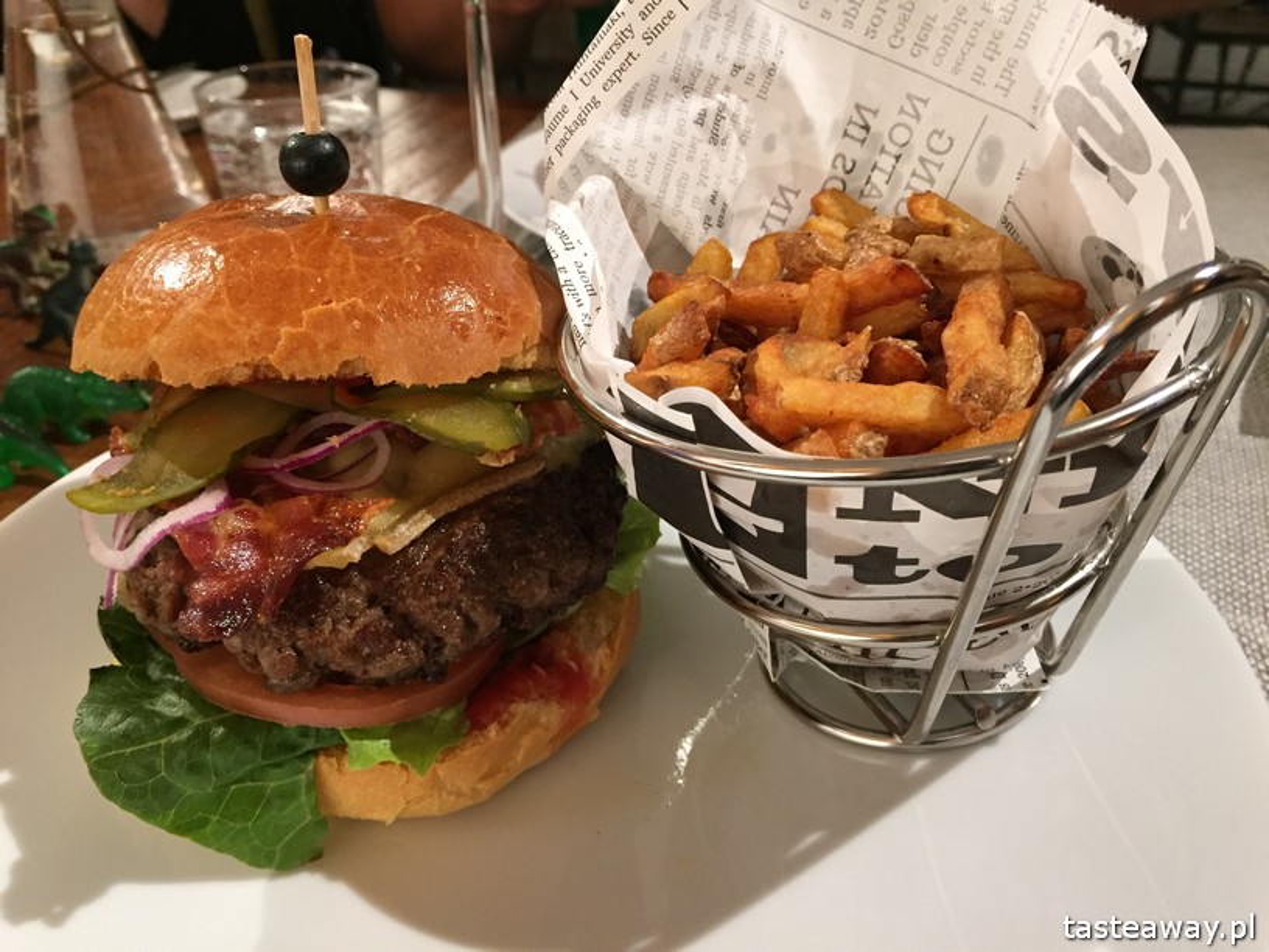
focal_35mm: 29
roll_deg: +0.2
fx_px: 1063
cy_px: 476
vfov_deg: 48.2
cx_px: 634
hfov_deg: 61.7
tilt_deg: -30.6
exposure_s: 1/33
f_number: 2.2
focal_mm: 4.15
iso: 250
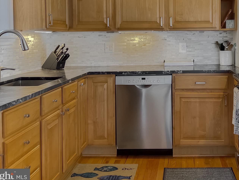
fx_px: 290
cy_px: 39
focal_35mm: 42
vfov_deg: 33.5
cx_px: 176
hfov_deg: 43.5
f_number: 1.6
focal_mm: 5.1
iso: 100
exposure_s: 1/120
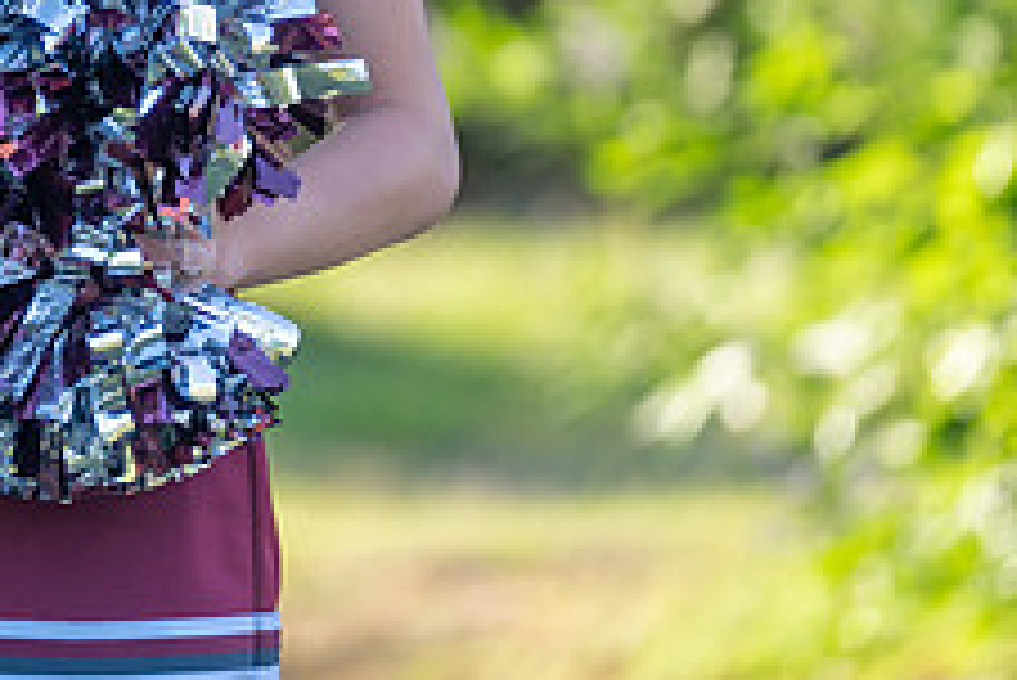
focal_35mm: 390
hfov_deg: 5.3
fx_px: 11024
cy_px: -164
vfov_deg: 3.5
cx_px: -32
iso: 125
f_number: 2.8
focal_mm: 152
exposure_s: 1/320
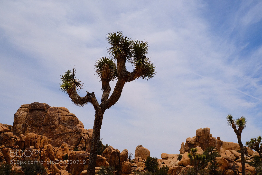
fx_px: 291
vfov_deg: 33.4
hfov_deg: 48.5
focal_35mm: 40
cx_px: 131
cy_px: 88
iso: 800
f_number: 13
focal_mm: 26.5
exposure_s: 1/1600
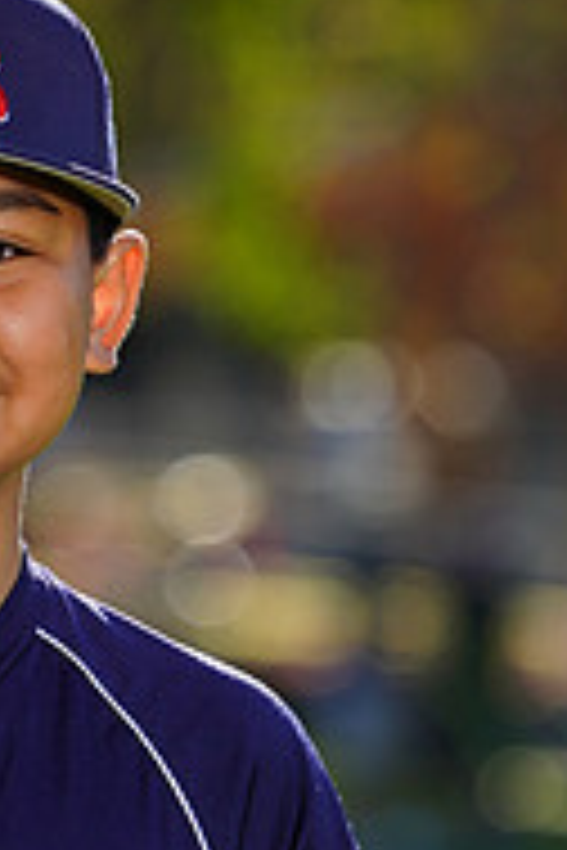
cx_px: -223
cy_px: 949
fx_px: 23245
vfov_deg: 2.1
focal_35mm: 984
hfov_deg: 1.4
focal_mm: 321
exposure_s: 1/250
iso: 100
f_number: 8
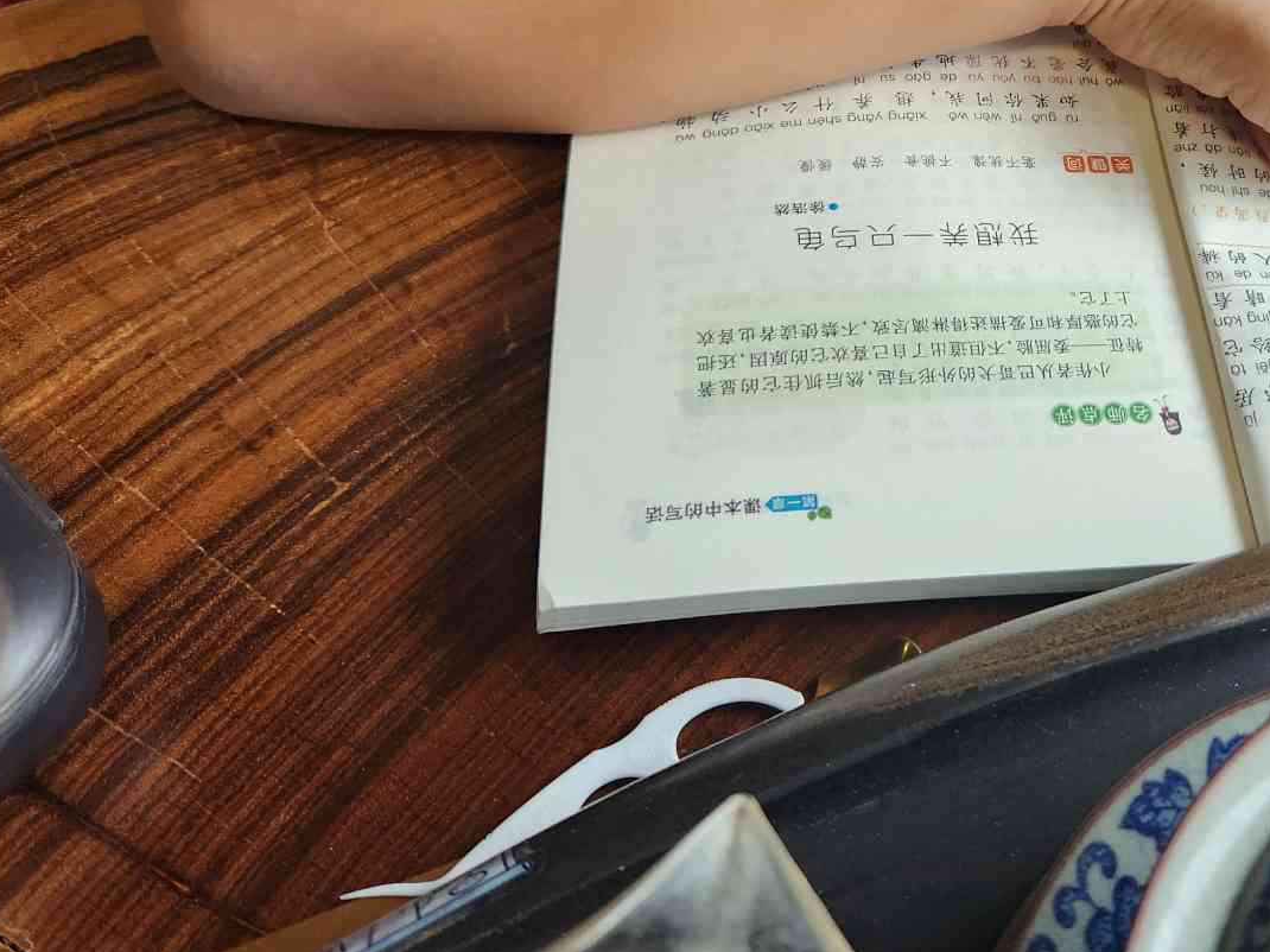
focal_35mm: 43
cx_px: 1063
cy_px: 100
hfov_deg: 41.5
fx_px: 1577
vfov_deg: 32.0
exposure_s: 1/100
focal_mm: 5.4
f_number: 1.8
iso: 200
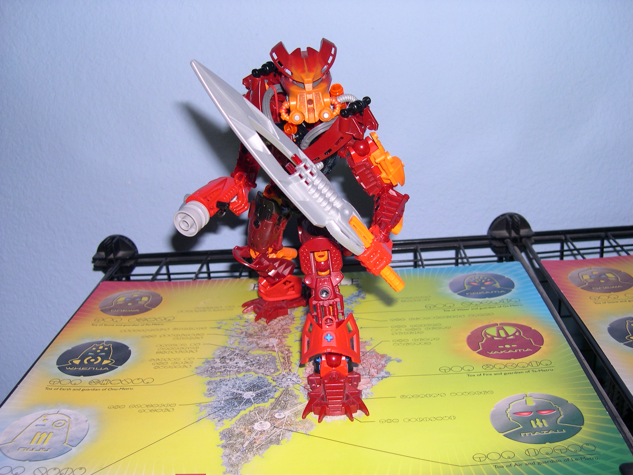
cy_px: 238
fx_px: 695
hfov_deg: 49.0
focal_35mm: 38
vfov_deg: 37.7
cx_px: 316
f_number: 2.8
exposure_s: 1/60
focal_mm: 8
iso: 100
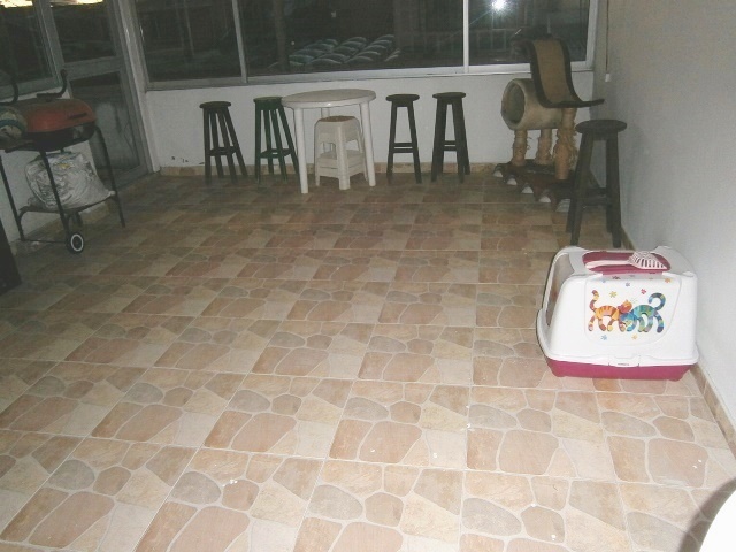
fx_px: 553
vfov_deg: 53.1
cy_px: 276
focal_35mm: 26
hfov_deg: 67.3
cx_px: 368
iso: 125
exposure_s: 1/30
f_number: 2.8
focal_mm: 4.7
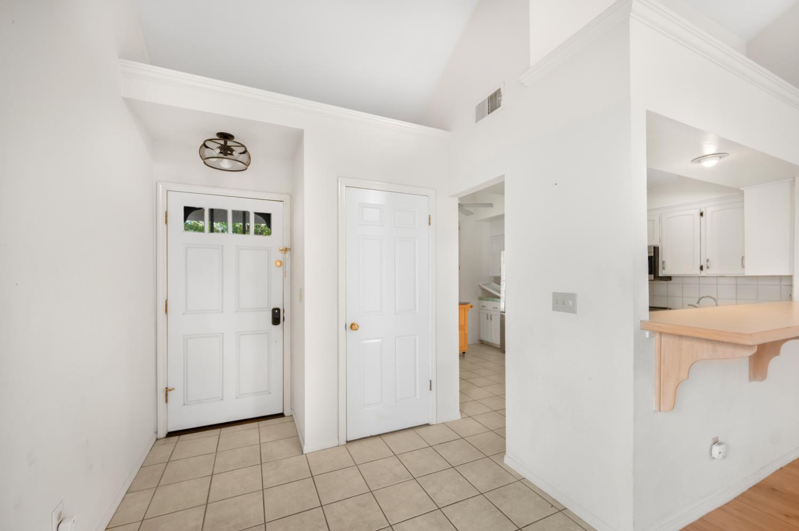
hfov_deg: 104.3
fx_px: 311
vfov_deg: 81.1
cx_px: 400
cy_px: 266
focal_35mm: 14
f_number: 5.6
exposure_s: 1/125
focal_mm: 14
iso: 400
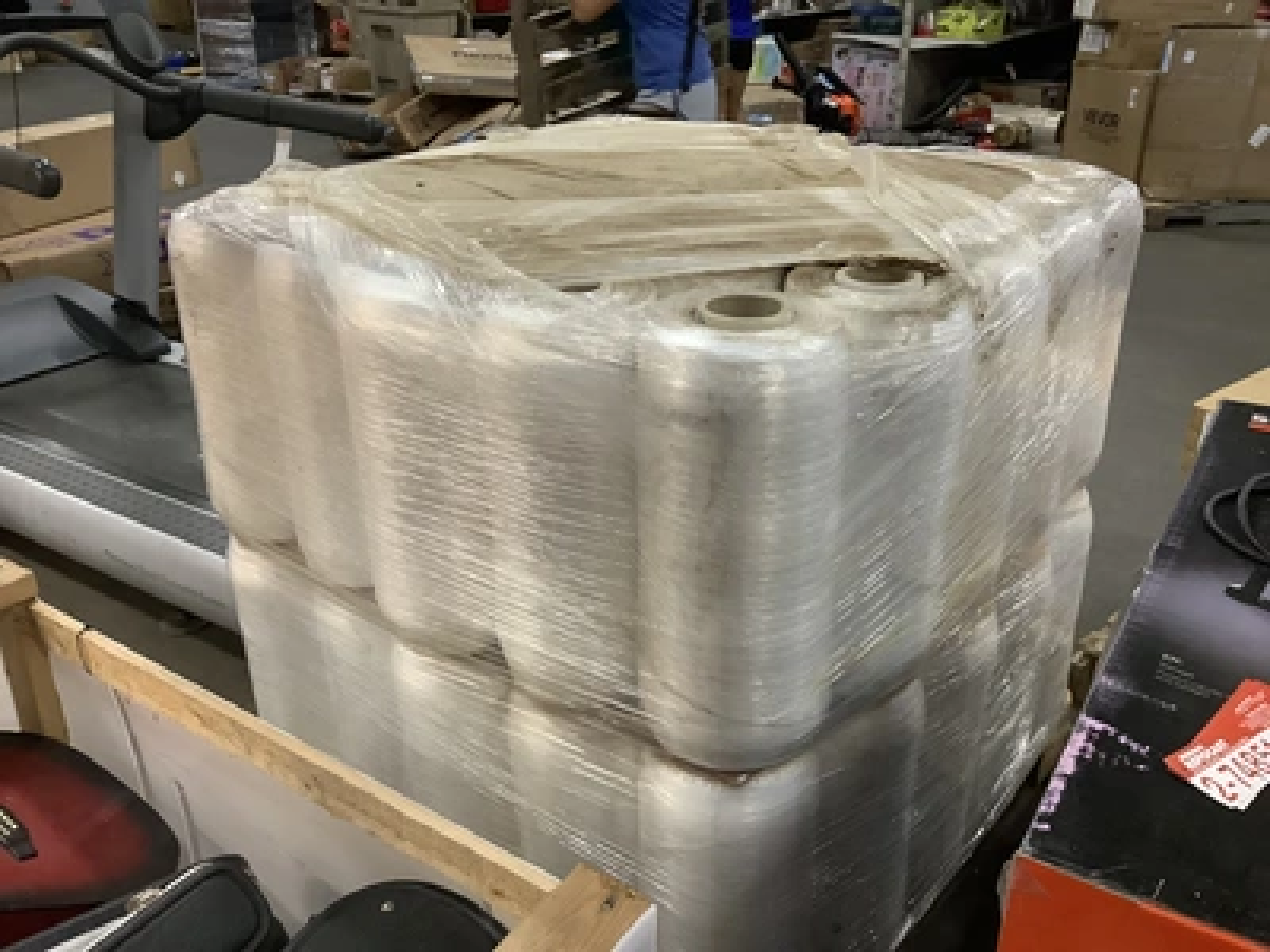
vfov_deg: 45.4
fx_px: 1137
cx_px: 635
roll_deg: -0.9
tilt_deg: -24.1
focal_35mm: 31
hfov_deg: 58.4
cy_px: 476
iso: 320
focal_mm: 3.3
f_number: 2.4
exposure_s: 1/60
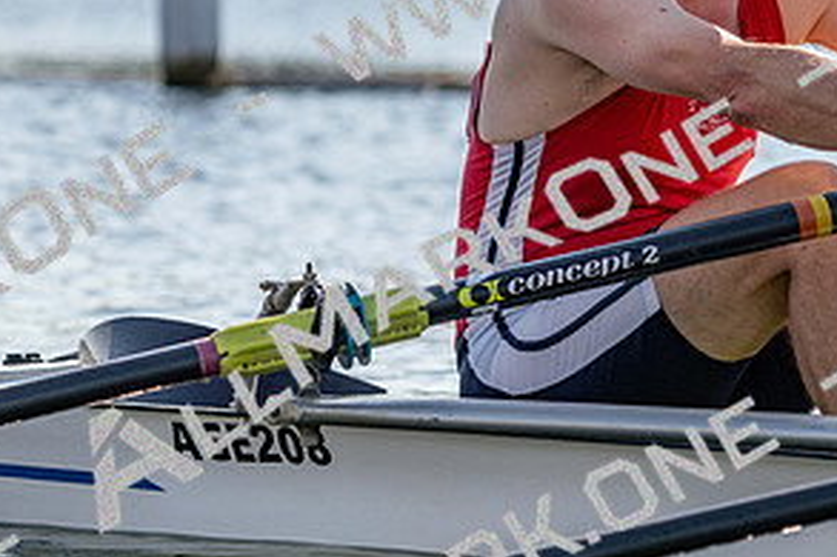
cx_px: 668
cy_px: 90
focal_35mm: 396
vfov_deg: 3.5
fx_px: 9201
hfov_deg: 5.2
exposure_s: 1/1600
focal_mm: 200
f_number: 5.6
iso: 250
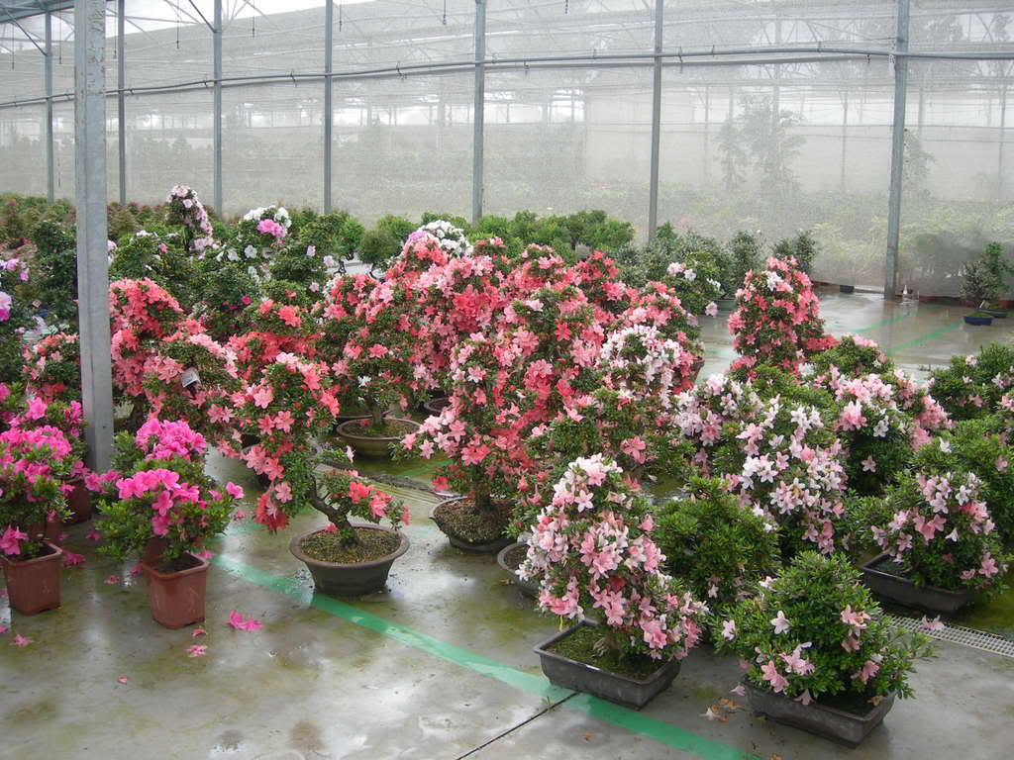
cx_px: 507
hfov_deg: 49.0
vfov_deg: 37.7
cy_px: 380
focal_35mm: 38
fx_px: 1113
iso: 50
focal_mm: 7.8
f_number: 2.8
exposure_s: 1/202
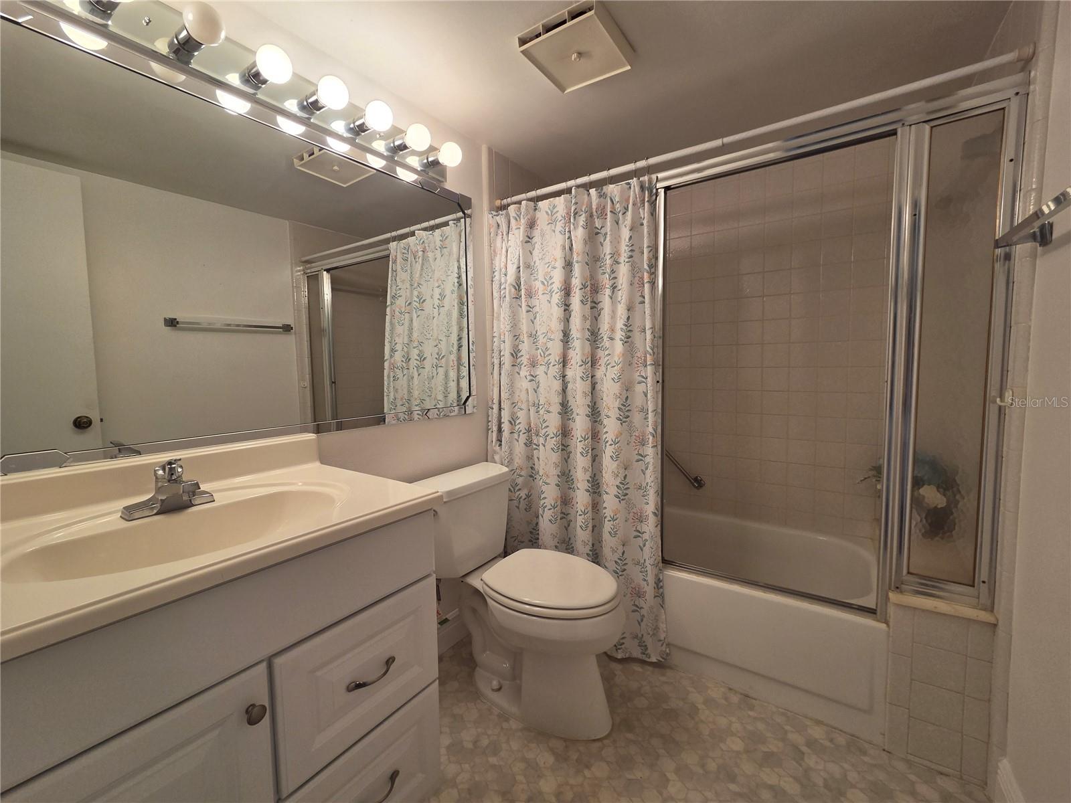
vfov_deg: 89.9
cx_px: 536
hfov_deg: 106.2
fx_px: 402
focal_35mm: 13
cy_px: 402
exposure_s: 1/120
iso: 125
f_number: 2.2
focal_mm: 2.2
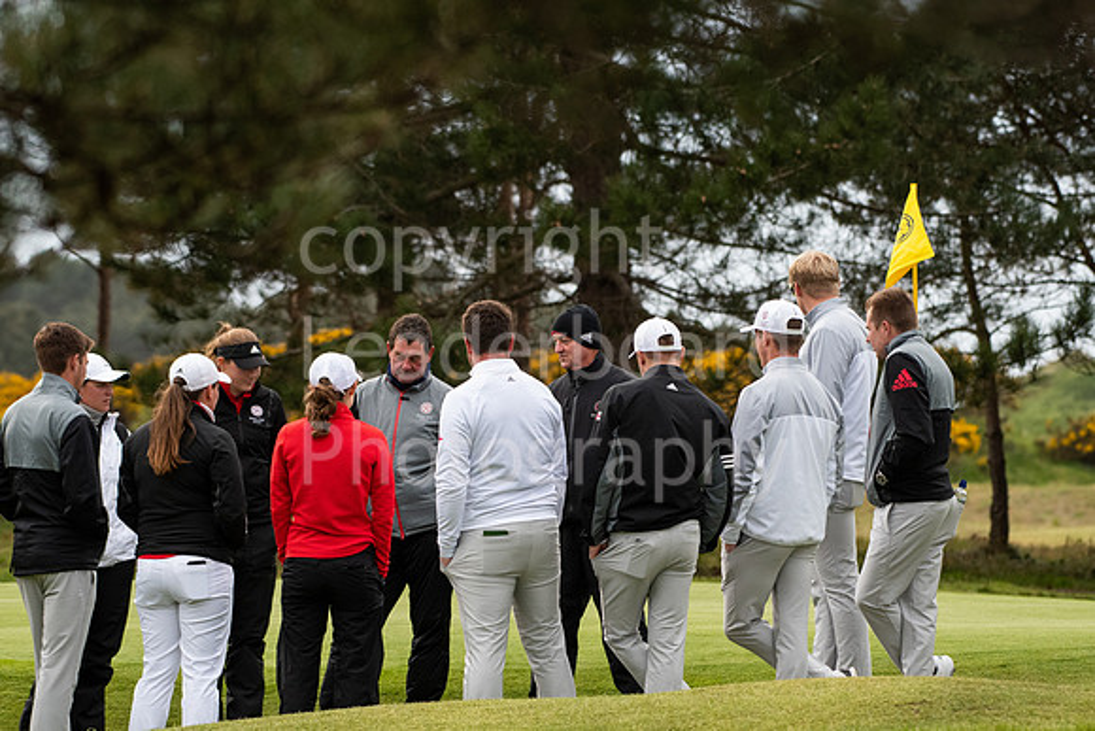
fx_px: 9127
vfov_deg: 4.6
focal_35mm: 300
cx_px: 548
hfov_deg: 6.9
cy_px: 366
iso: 1600
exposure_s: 1/1000
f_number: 5.6
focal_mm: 200
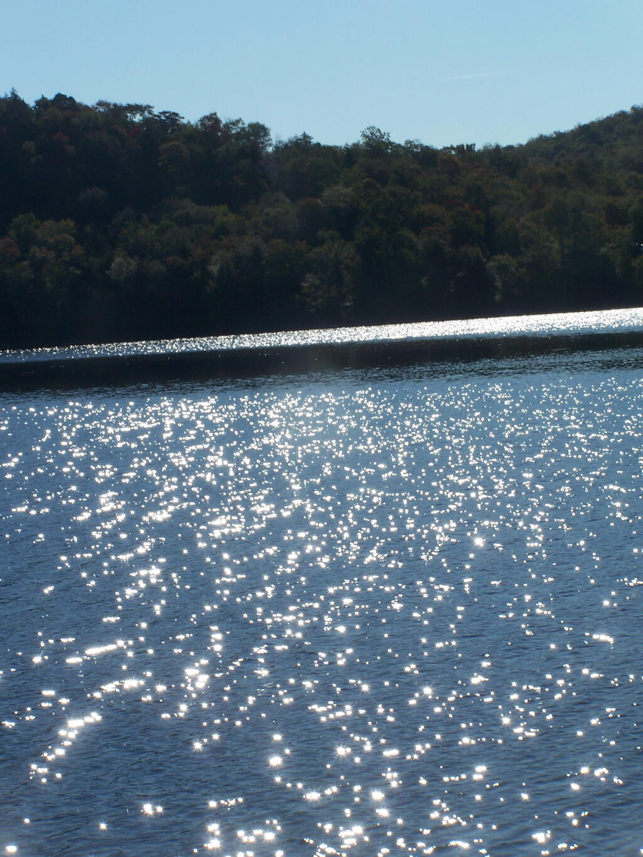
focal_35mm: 94
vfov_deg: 20.9
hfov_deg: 15.7
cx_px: 322
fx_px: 2328
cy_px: 428
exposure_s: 1/800
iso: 80
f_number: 6.3
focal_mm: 15.6
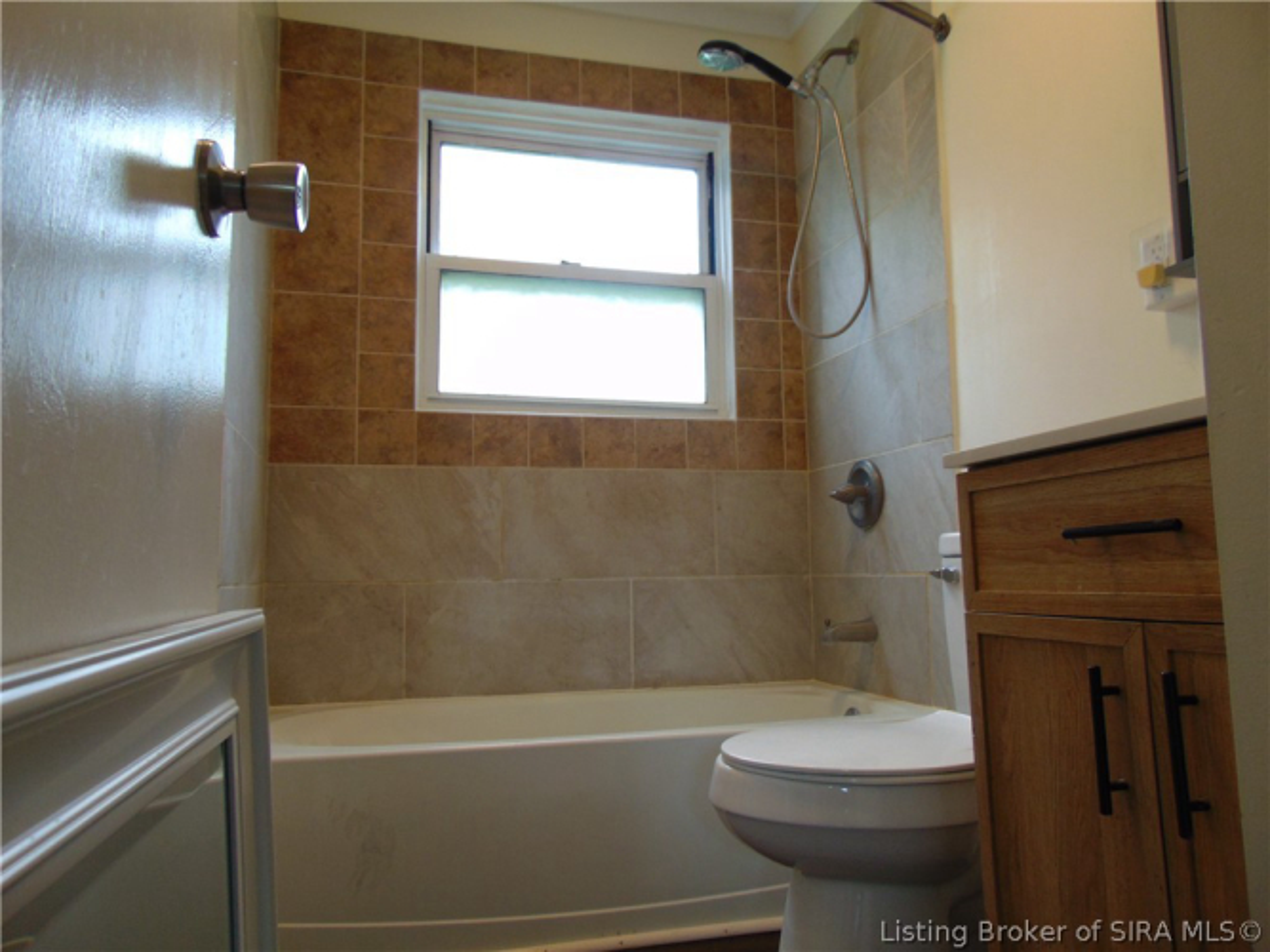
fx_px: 917
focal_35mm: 25
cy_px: 476
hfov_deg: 69.4
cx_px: 635
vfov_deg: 54.9
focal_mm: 4.5
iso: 80
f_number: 3
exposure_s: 1/30
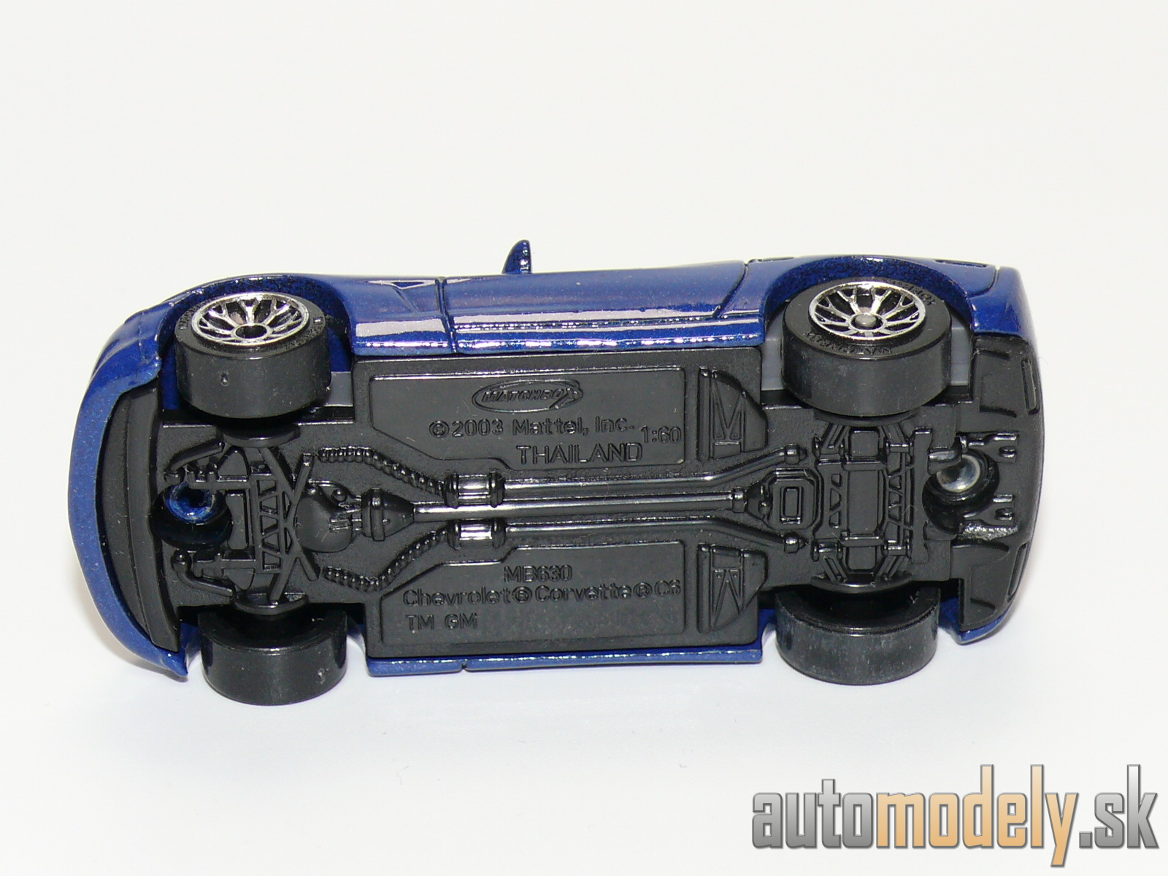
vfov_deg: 12.8
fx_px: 3914
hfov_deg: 17.0
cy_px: 438
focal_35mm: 116
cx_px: 584
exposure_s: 1/30
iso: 100
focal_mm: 14.3
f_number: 4
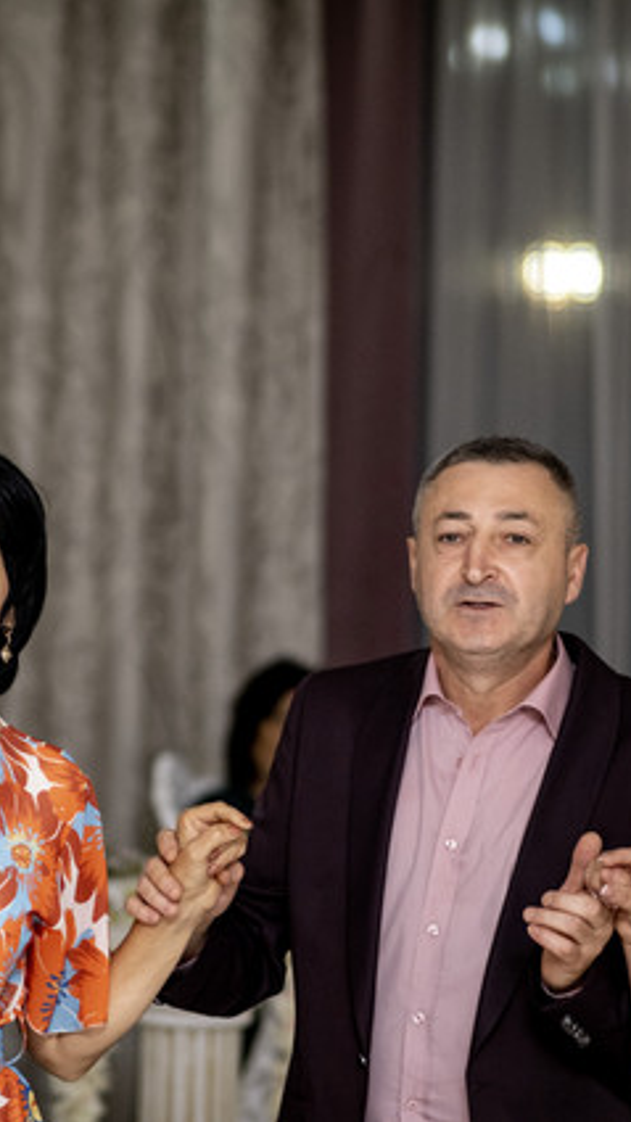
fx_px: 6010
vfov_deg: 10.7
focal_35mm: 202
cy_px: 561
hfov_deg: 6.0
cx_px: 164
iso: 1250
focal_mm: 85
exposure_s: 1/250
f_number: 1.8
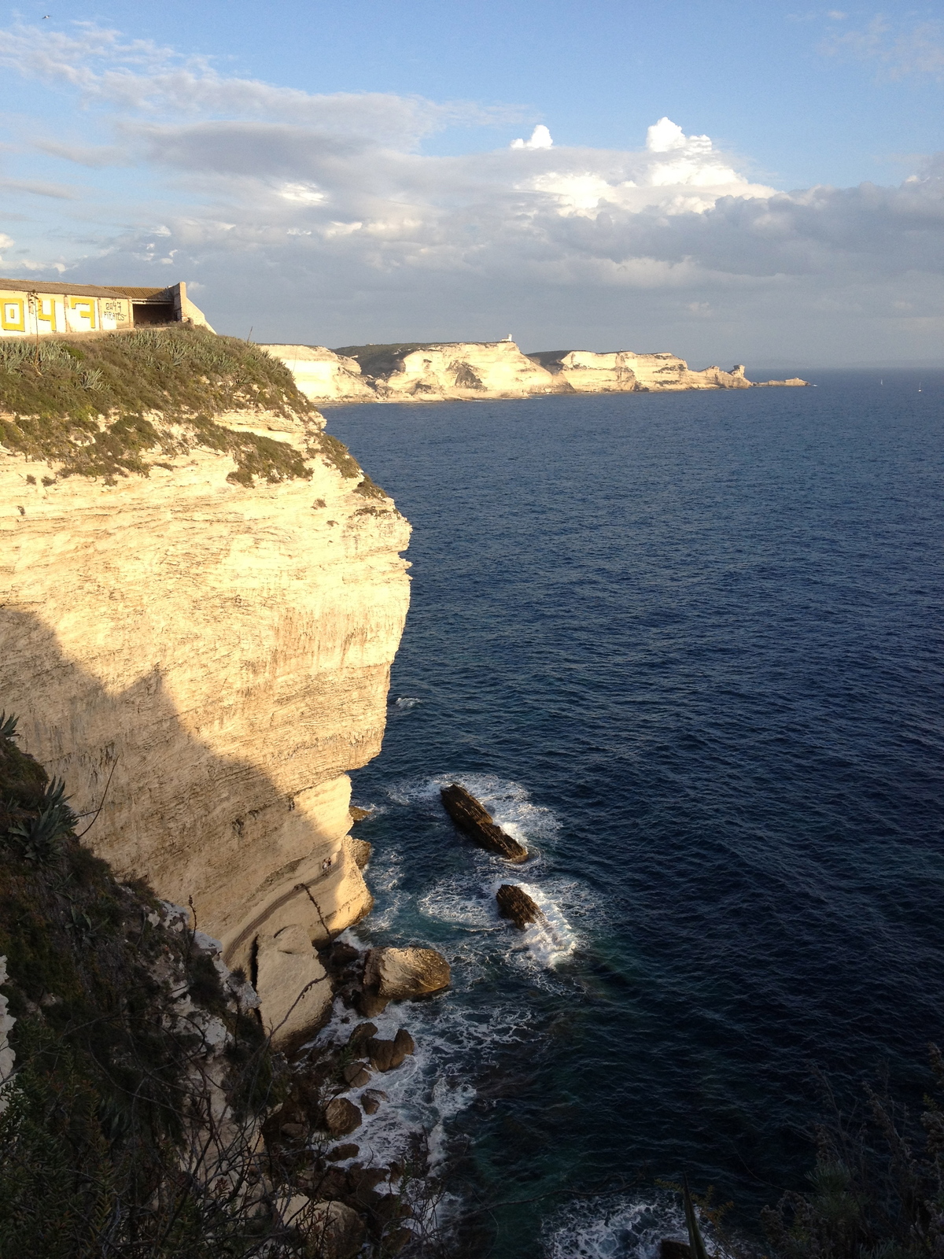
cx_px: 472
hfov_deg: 40.7
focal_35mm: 35
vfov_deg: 52.6
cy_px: 630
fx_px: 1273
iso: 64
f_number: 2.4
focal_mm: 4.28
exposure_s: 1/681
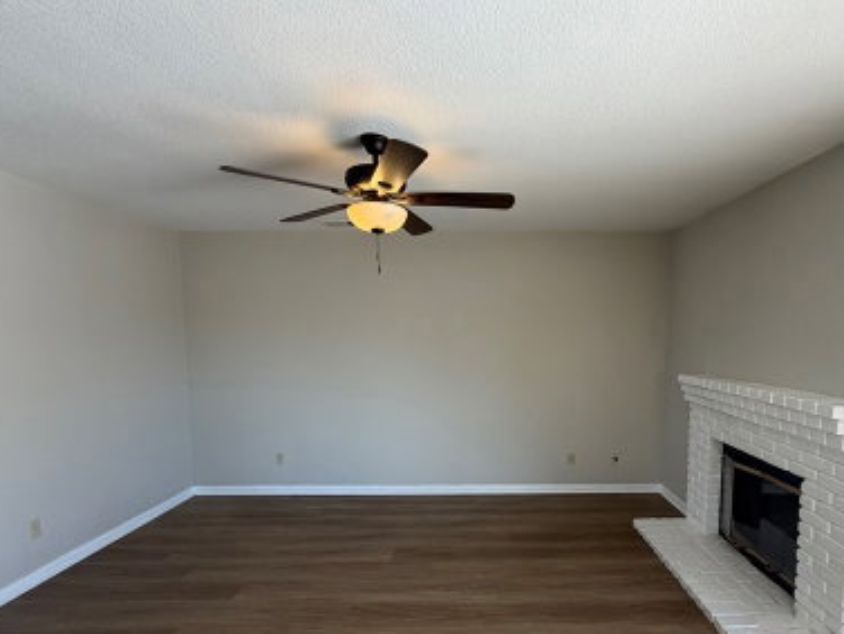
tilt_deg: -1.6
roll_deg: +0.0
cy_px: 372
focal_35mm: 19
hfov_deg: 84.1
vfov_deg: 68.2
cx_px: 486
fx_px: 463
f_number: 2.2
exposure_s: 1/120
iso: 100
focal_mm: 2.22
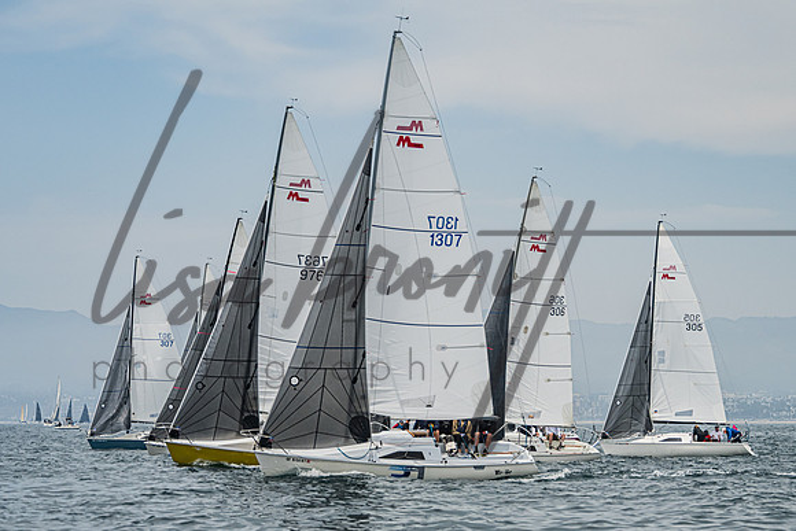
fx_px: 3048
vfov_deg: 10.0
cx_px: 430
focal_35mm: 138
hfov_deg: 14.9
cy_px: 346
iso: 500
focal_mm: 105
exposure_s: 1/4000
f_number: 6.7
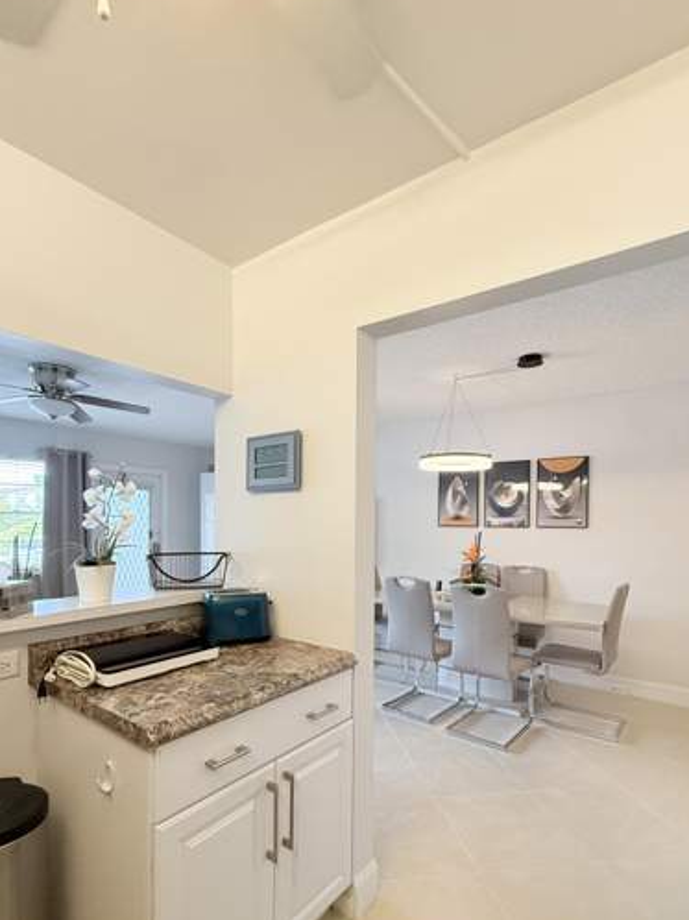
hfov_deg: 71.5
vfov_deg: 87.1
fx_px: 478
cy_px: 532
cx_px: 323
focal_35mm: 18
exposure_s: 1/120
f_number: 2.2
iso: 250
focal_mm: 2.22
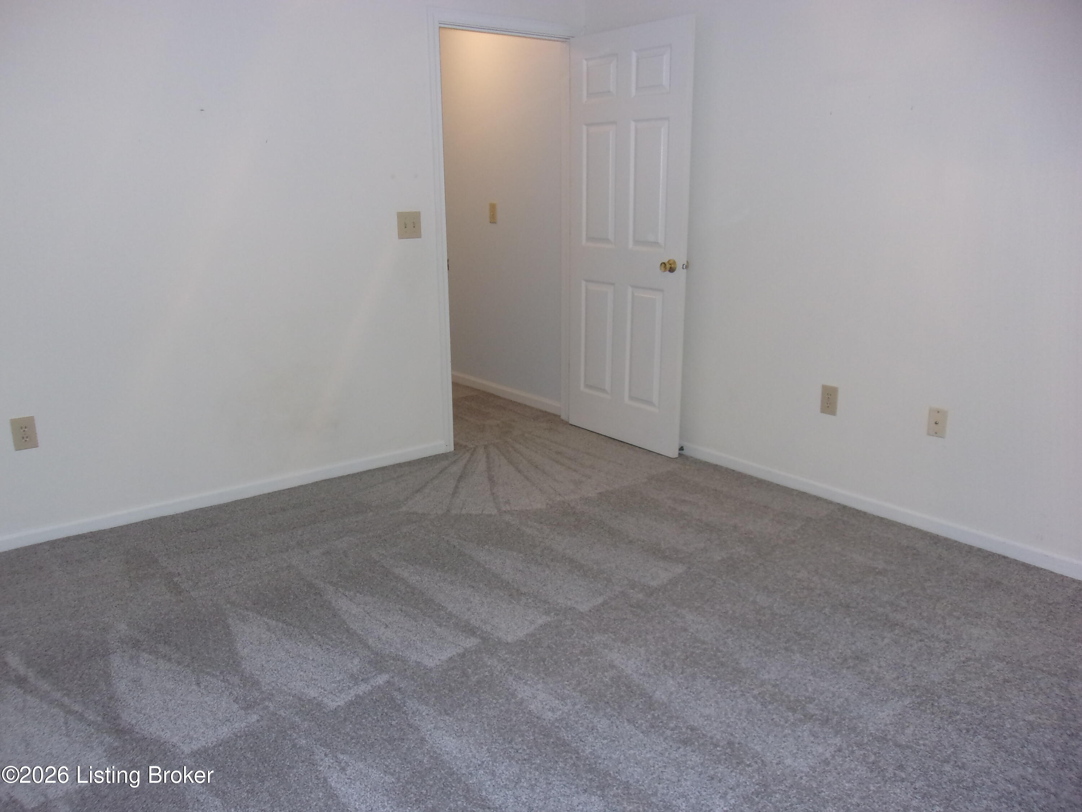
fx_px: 844
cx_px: 541
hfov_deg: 65.3
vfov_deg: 51.4
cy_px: 406
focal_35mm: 27
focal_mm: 4.9
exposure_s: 1/34
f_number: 3
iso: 200
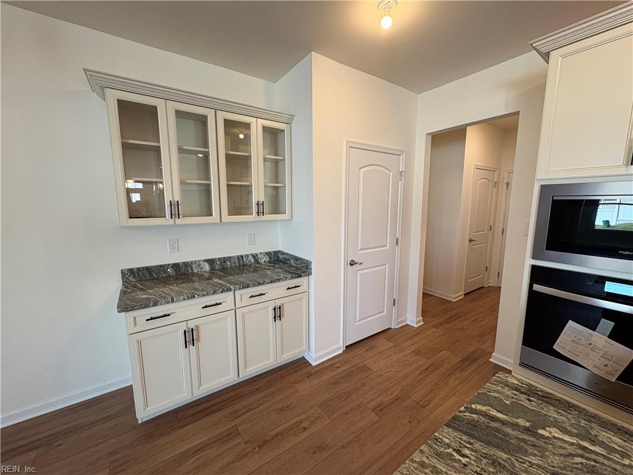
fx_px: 256
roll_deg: +0.6
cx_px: 316
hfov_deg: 102.1
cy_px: 238
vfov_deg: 85.7
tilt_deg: -7.1
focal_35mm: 14
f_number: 2.2
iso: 160
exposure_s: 1/120
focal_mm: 2.22
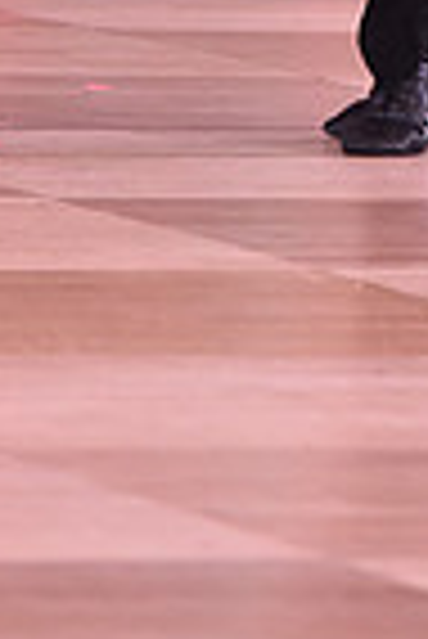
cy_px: -490
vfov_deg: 2.5
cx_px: 282
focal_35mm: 817
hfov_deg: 1.7
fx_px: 14533
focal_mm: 200
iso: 2000
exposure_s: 1/250
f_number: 5
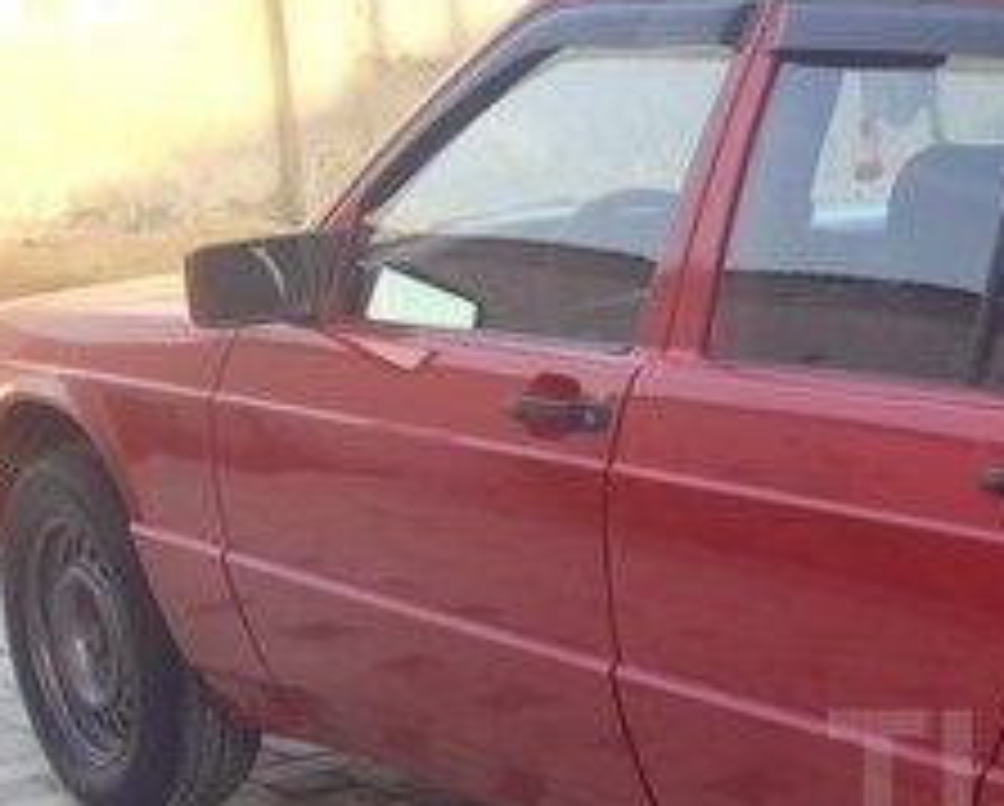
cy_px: 777
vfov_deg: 15.0
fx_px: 3005
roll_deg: +1.2
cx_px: 1288
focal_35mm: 101
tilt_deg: -19.1
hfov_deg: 17.8
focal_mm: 4.28
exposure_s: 1/160
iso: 50
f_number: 2.4
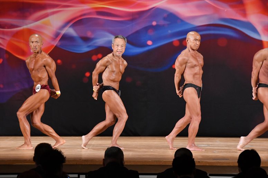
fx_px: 1503
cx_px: 134
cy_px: 89
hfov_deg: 10.2
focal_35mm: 202
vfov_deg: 6.8
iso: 4000
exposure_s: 1/400
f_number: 5.6
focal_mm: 135
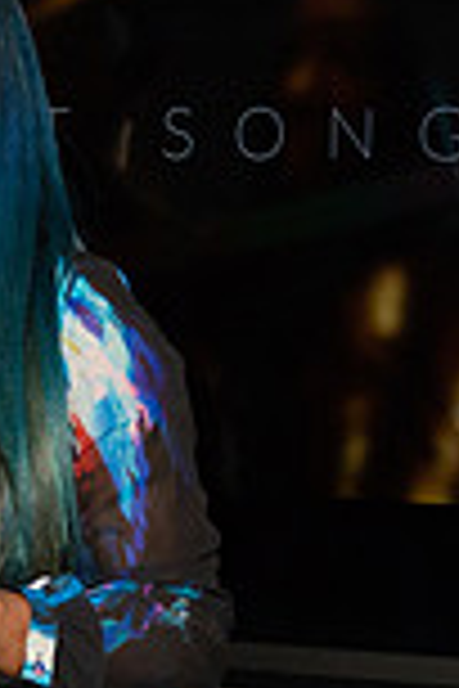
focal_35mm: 156
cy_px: 474
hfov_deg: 8.6
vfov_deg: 13.1
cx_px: -259
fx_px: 2983
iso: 1600
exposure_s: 1/1000
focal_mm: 32
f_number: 3.2
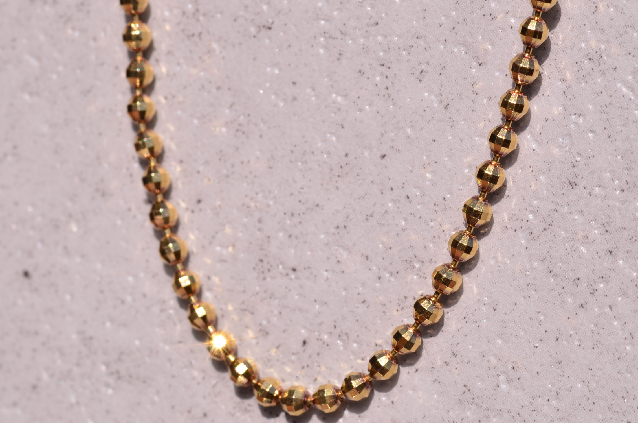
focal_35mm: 172
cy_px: 221
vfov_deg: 8.0
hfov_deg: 12.0
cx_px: 335
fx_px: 3034
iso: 100
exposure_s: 1/125
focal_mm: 105
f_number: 22
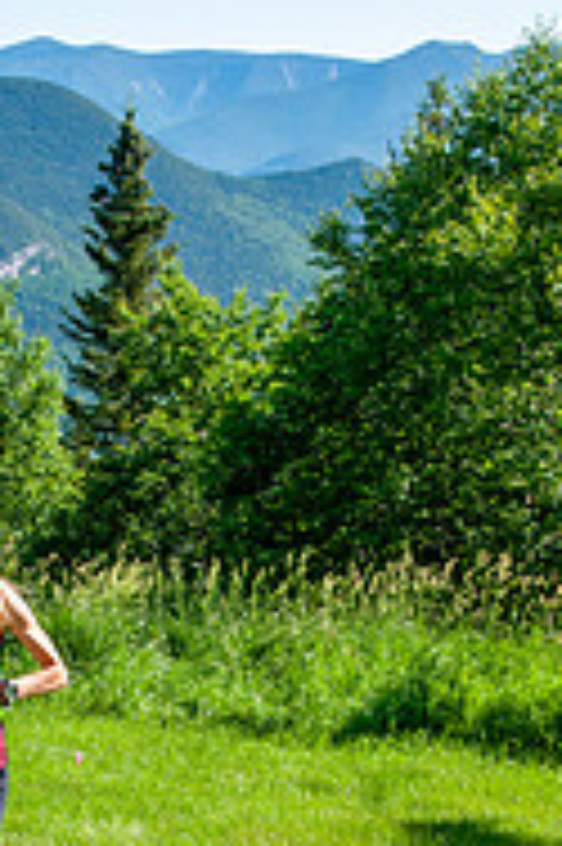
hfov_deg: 11.2
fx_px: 2862
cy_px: 878
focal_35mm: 122
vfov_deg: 16.4
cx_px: 115
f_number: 8
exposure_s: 1/400
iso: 200
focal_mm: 34
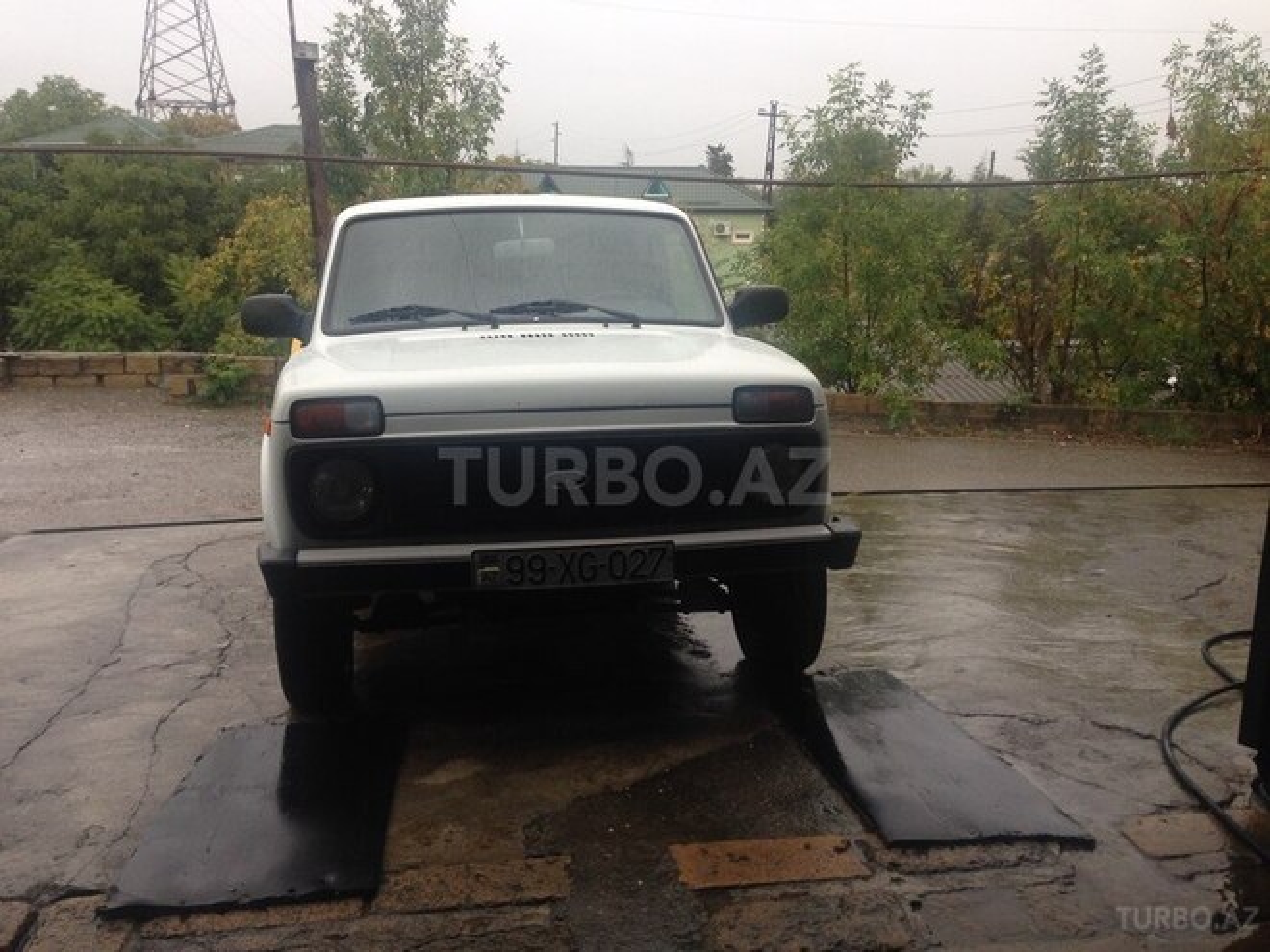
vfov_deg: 42.9
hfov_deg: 55.4
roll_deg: +1.3
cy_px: 476
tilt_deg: -12.5
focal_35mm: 33
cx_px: 635
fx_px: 1211
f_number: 2.4
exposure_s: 1/120
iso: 64
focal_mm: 4.12
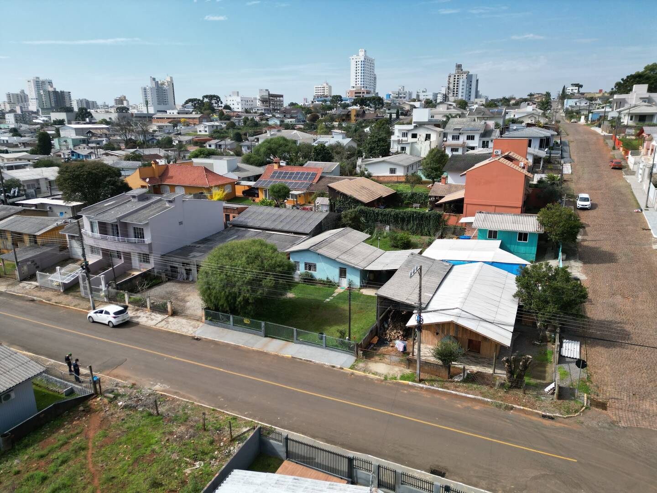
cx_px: 328
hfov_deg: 71.6
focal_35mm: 24
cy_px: 246
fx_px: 456
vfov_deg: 56.8
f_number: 1.7
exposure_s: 1/2500
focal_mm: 6.72
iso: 130
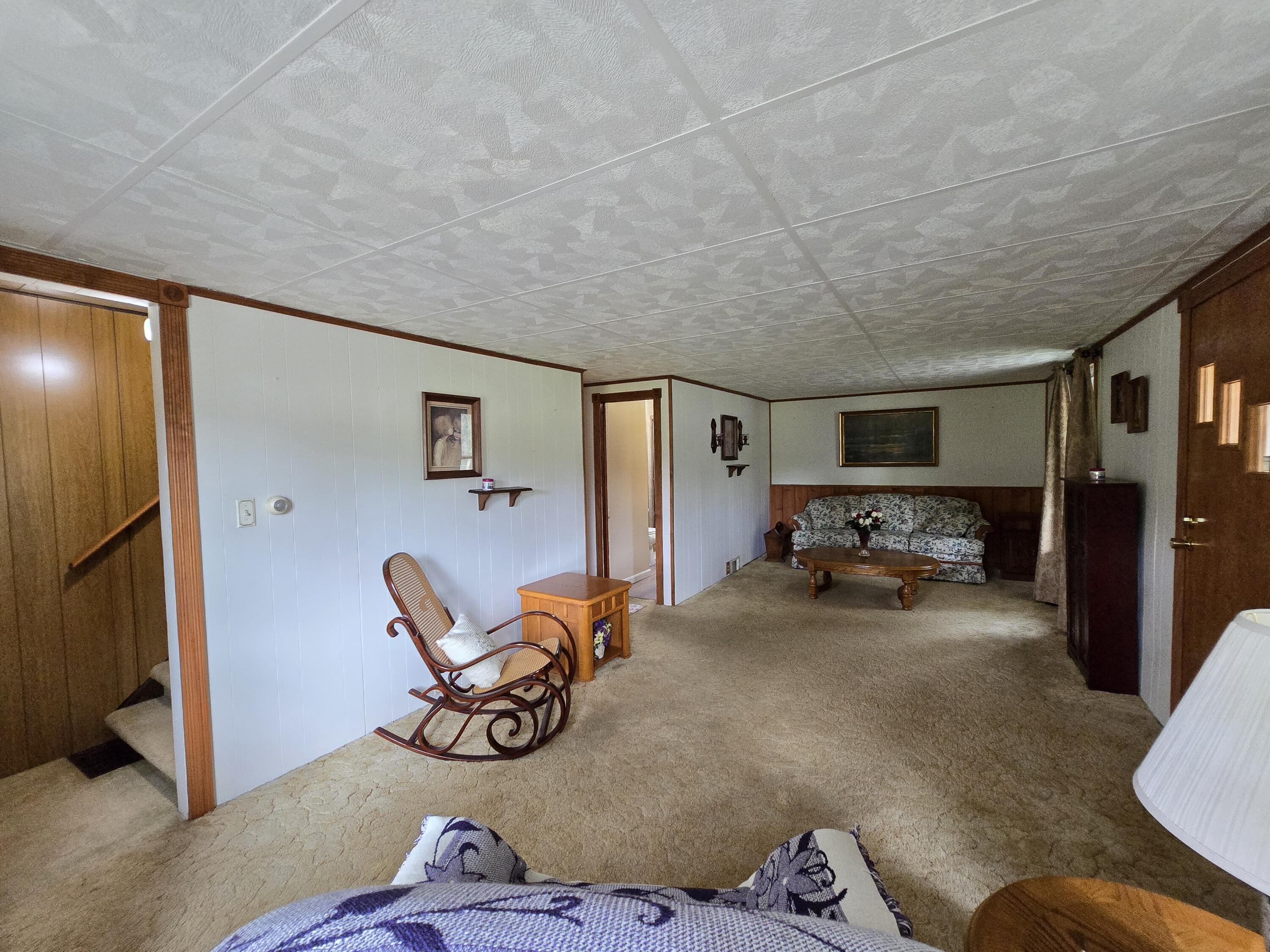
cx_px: 635
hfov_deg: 106.2
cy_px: 476
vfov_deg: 89.9
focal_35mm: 13
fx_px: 477
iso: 500
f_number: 2.2
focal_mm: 2.2
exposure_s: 1/60
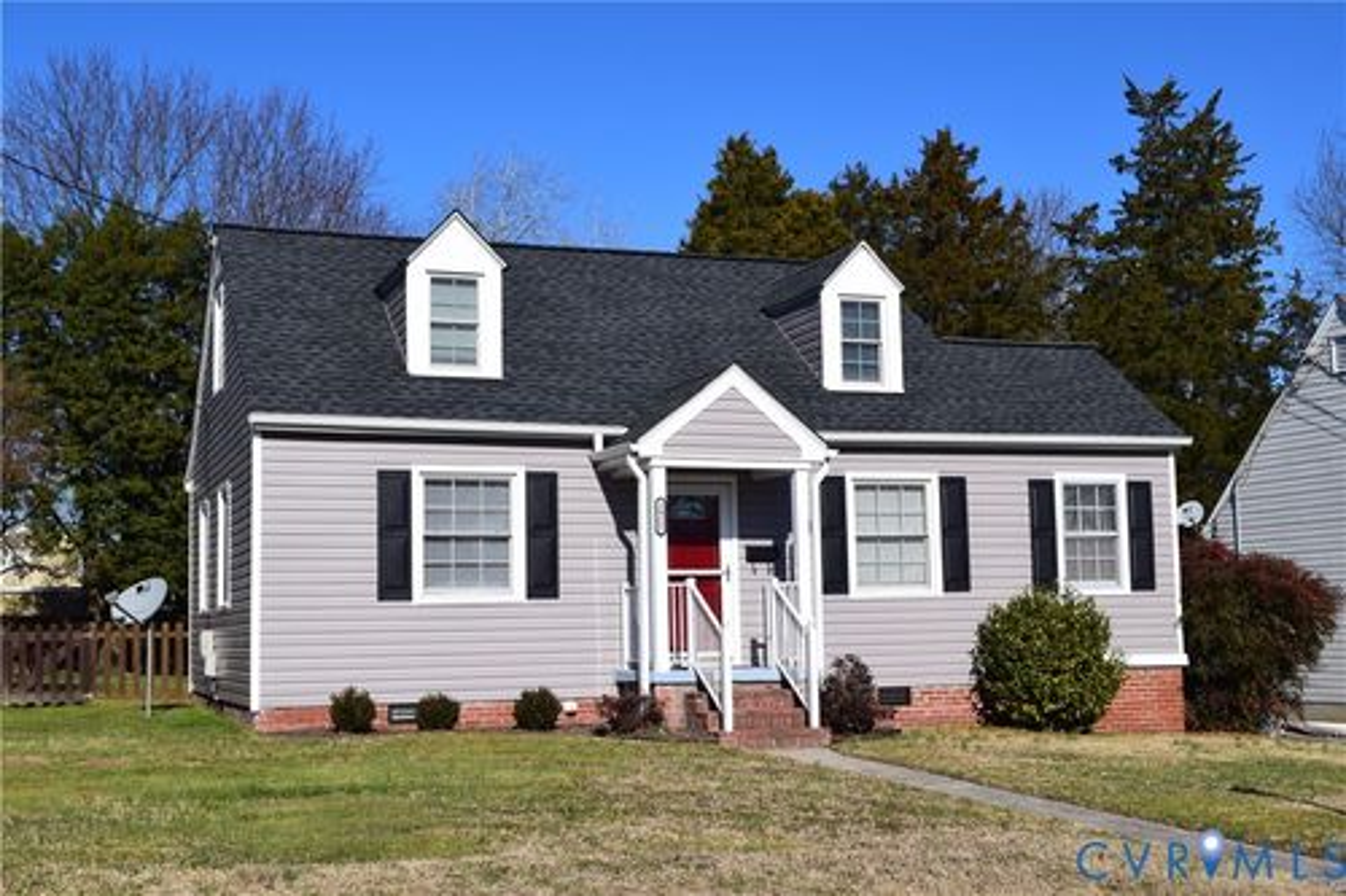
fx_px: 1682
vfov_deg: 29.8
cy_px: 448
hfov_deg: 43.6
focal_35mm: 45
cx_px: 673
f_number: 11
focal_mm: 30
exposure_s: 1/500
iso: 250
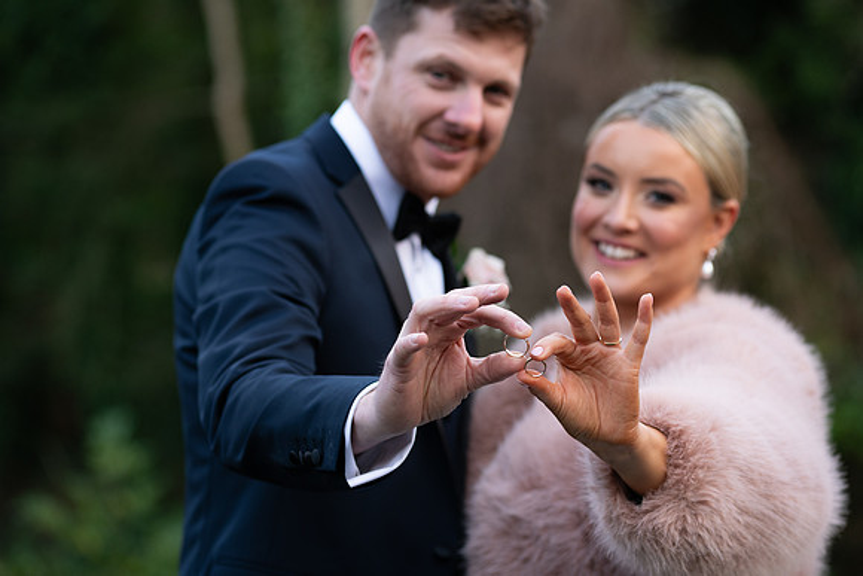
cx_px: 432
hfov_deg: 18.3
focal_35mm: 112
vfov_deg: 12.2
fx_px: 2685
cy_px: 288
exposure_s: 1/160
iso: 200
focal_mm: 112
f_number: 3.5
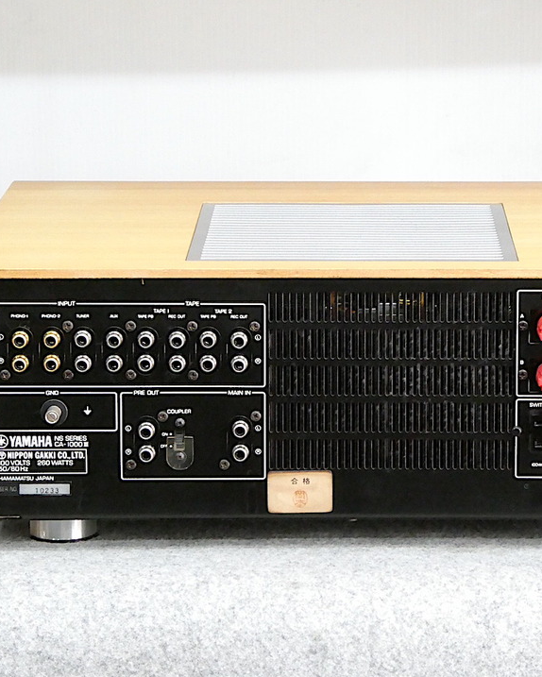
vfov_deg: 11.9
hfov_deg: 9.5
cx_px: 350
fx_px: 3247
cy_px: 339
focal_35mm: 162
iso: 1600
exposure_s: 1/30
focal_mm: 22.3
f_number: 6.3
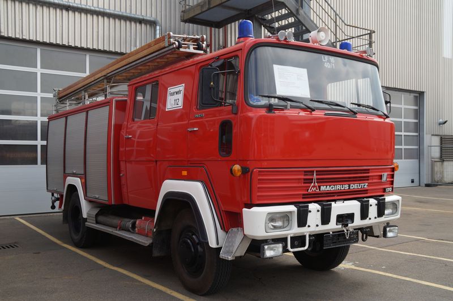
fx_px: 453
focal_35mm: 36
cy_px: 150
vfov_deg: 36.8
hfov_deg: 53.2
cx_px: 226
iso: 100
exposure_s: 1/250
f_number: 5
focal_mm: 24
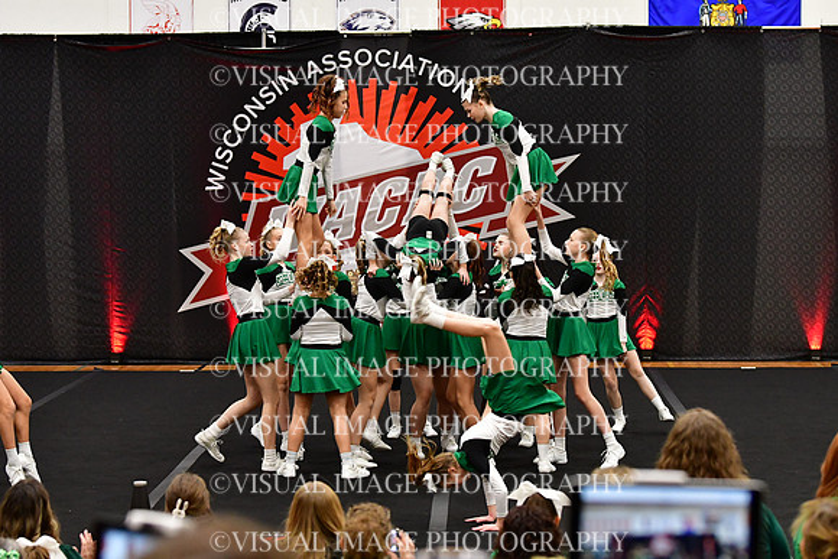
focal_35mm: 105
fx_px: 2445
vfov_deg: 13.0
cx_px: 419
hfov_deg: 19.5
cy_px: 280
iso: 4000
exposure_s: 1/500
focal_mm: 70
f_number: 3.5
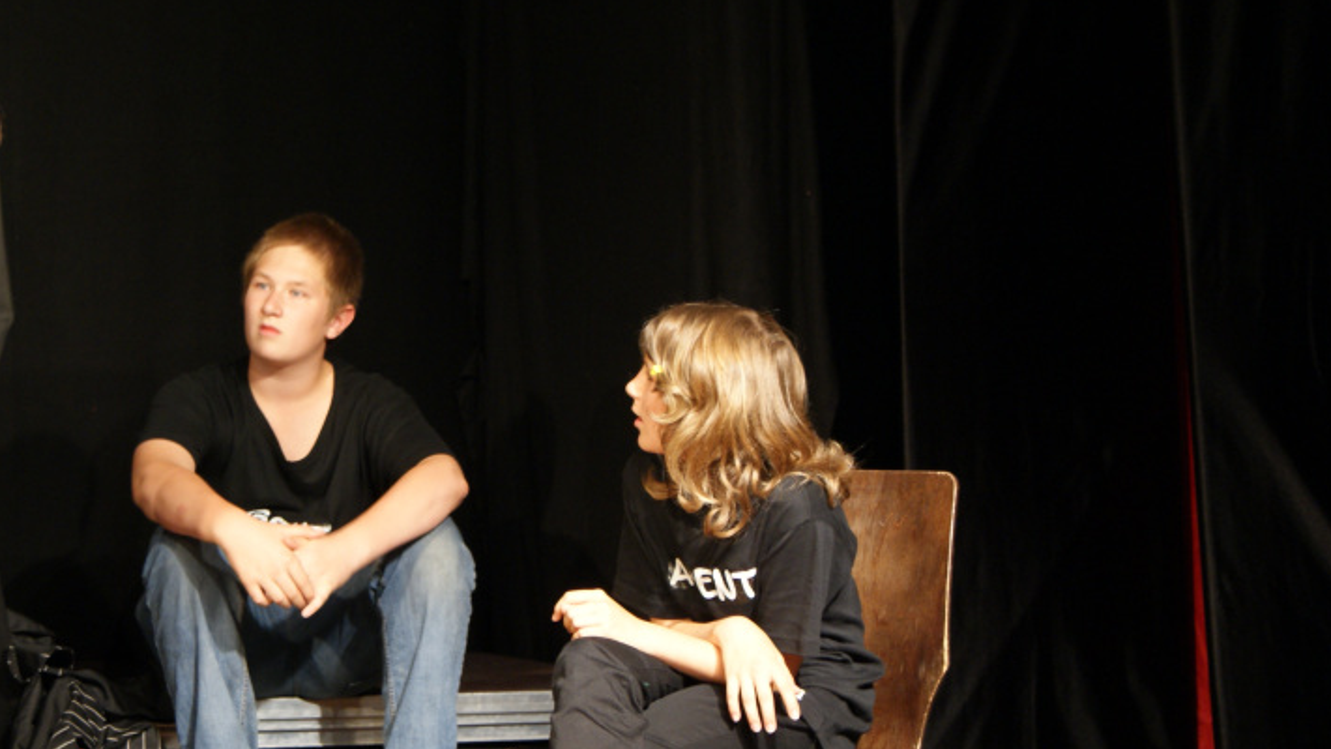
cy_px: 452
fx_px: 4800
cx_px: 384
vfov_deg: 8.9
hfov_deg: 15.7
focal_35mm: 136
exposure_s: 1/13
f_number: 5.6
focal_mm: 60
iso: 400
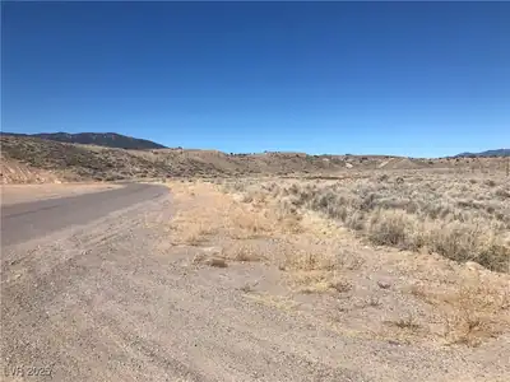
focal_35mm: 28
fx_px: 413
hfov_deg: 63.4
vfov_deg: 49.7
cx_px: 255
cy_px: 191
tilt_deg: -2.2
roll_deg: +0.2
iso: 20
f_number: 1.8
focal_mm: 3.99
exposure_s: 1/5051
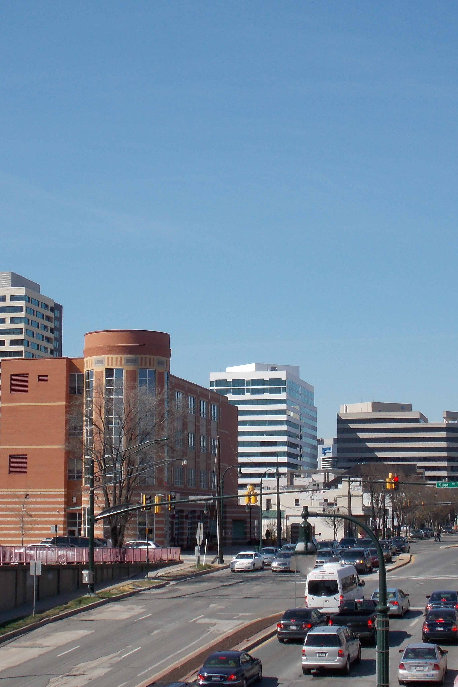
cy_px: 341
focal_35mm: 73
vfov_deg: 27.7
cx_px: 209
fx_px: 1393
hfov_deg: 18.7
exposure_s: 1/1000
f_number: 3.9
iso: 80
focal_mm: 9.3
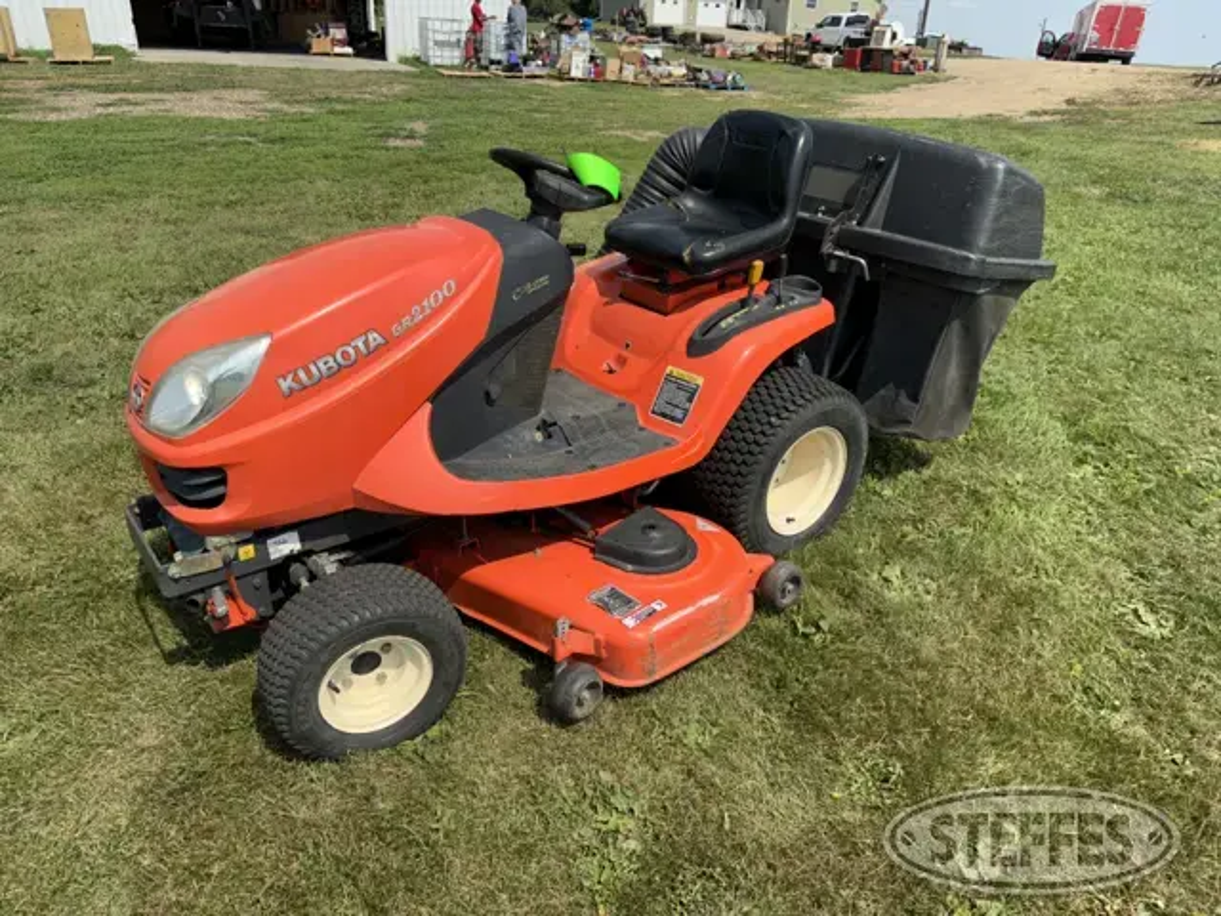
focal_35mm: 24
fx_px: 847
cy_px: 458
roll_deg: -3.1
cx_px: 610
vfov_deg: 56.8
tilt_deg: -29.1
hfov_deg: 71.6
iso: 80
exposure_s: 1/3717
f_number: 1.78
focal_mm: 6.86
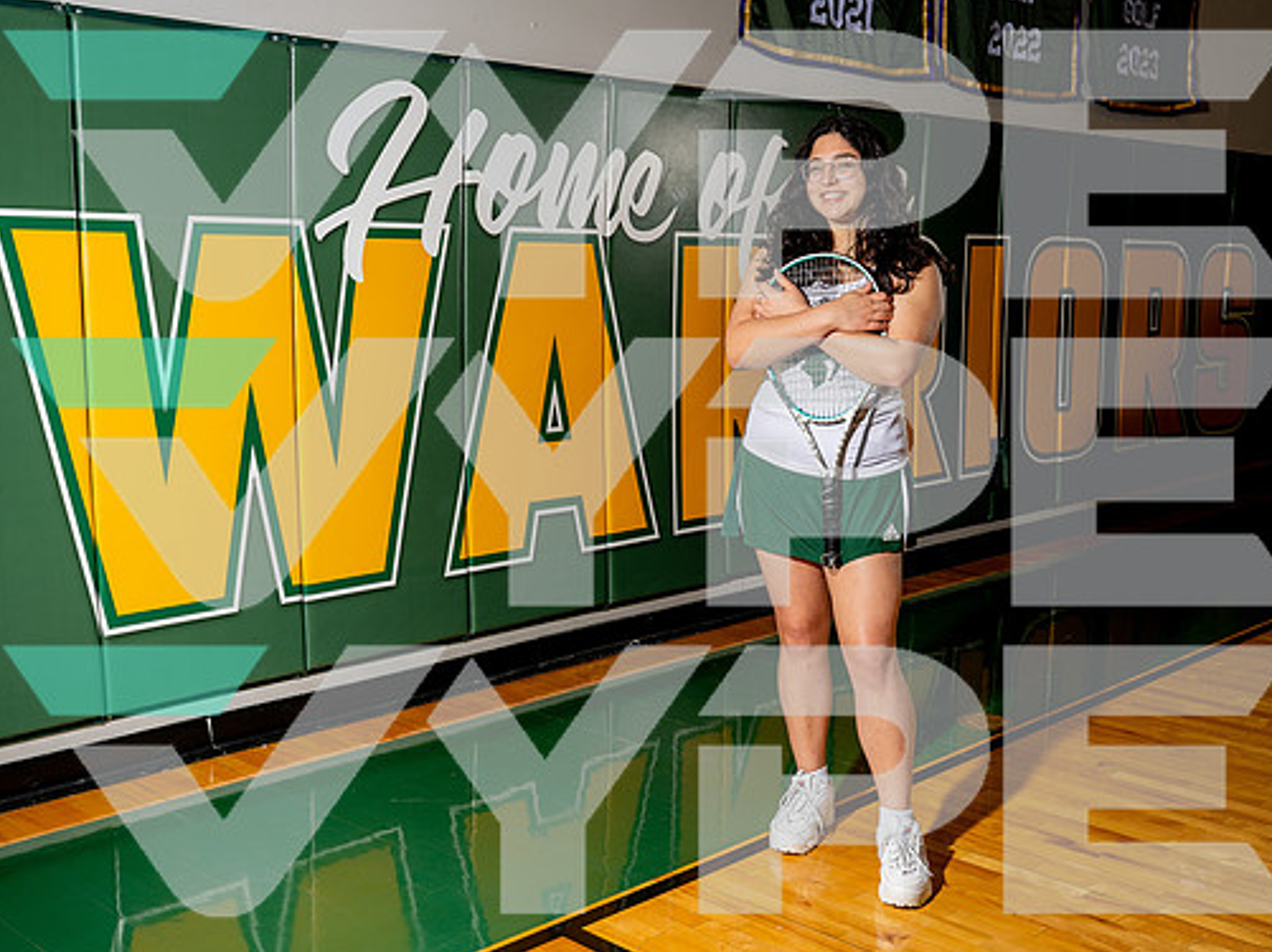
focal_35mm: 39
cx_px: 658
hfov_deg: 47.9
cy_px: 473
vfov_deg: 36.8
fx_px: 1432
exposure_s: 1/250
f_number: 6.3
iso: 100
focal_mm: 35
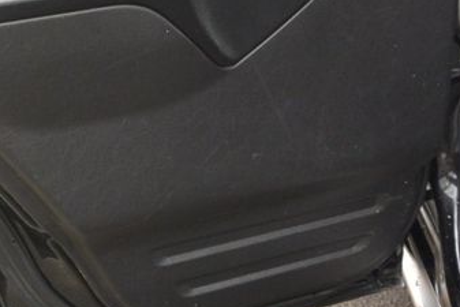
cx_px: 64
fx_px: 1087
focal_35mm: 85
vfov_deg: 15.8
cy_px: 3
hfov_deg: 23.4
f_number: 3.5
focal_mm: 10.7
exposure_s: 1/200
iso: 200
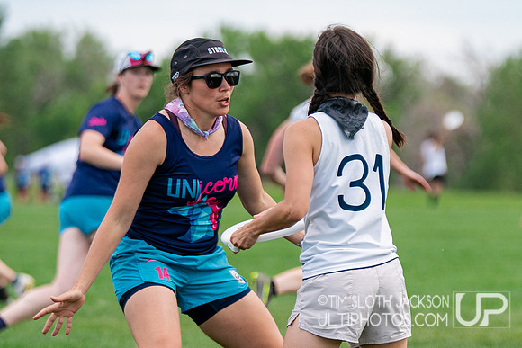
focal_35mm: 297
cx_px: 348
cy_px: 231
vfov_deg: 4.6
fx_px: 4309
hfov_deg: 6.9
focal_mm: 147
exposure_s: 1/4000
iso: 640
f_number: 2.8
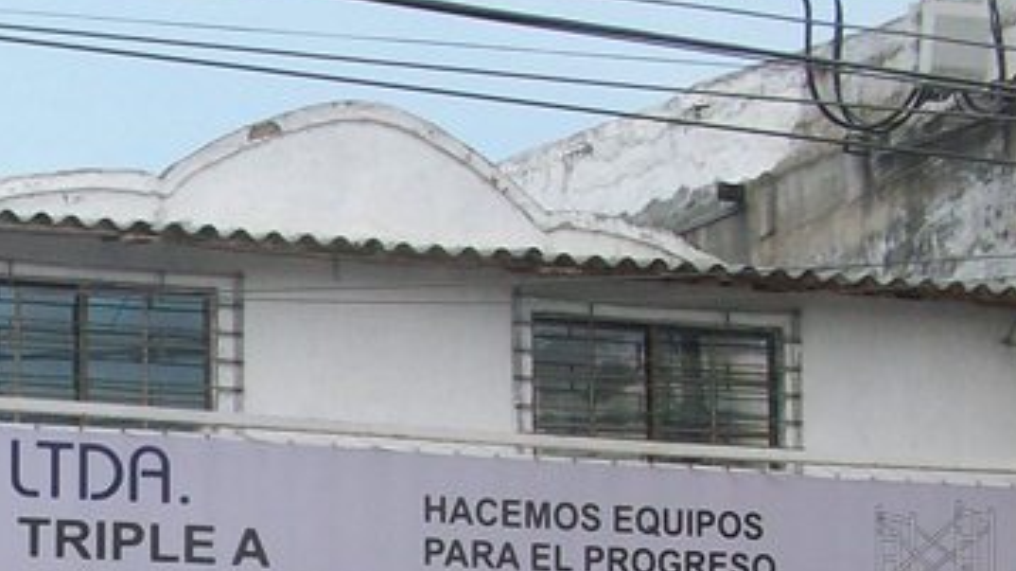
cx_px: -170
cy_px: 730
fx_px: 2854
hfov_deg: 19.2
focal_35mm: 106
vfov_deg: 11.1
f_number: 5.5
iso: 64
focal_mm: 5.7
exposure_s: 1/272
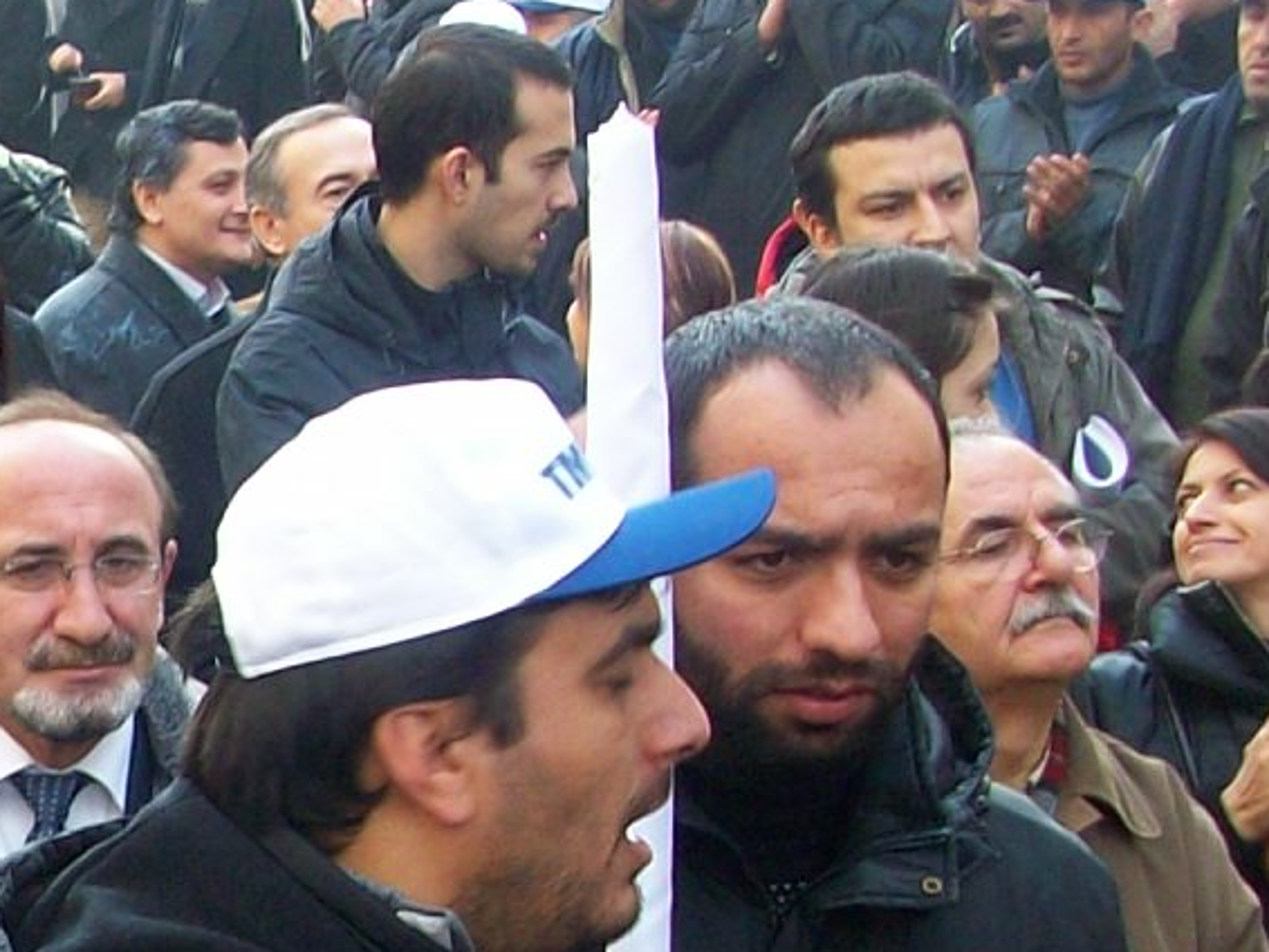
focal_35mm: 123
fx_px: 4511
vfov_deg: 11.8
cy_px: 1189
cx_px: -372
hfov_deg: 15.3
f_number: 2.8
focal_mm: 5.7
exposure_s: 1/78.2
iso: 80
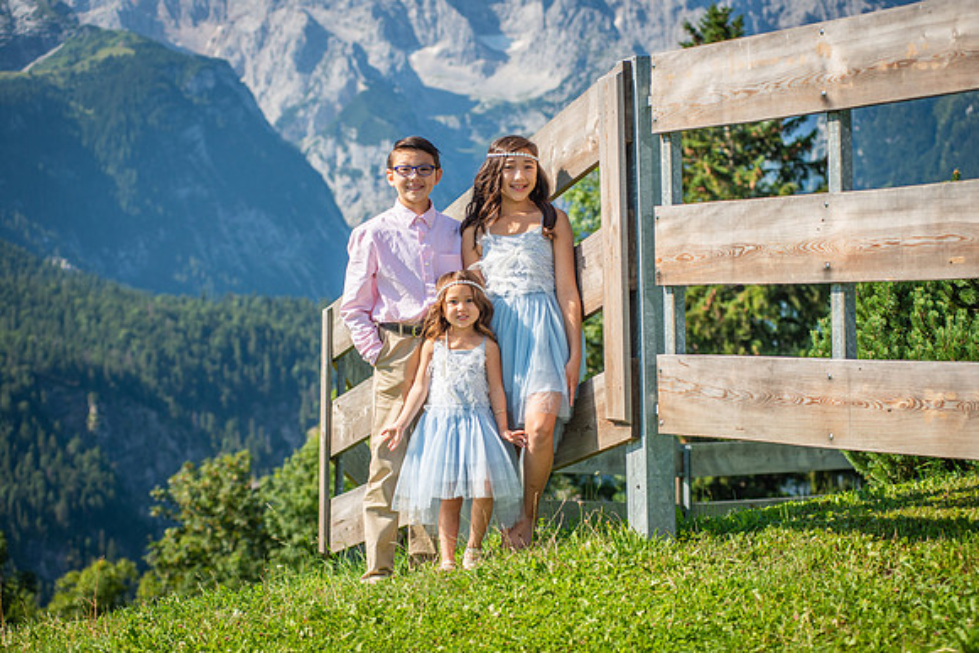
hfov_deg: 25.4
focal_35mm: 80
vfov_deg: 17.1
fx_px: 2176
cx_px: 490
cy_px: 326
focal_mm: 80
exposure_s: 1/800
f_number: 5
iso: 160
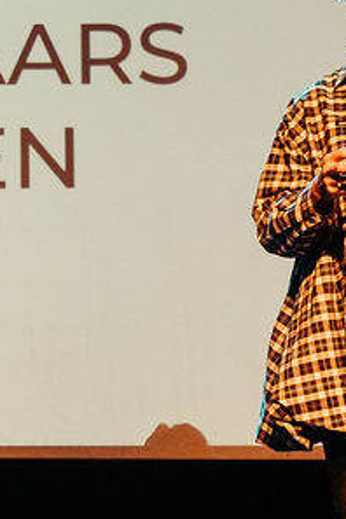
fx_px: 2609
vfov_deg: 11.4
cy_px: 287
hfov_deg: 7.5
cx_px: -173
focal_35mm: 181
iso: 3200
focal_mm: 35
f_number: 2.8
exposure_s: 1/250
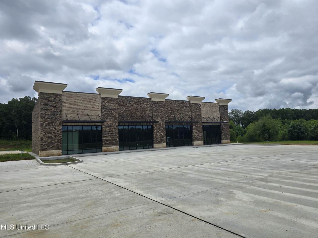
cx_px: 159
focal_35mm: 23
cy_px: 119
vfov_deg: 58.9
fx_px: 211
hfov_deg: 73.9
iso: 12
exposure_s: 1/1780
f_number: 1.7
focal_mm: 6.3
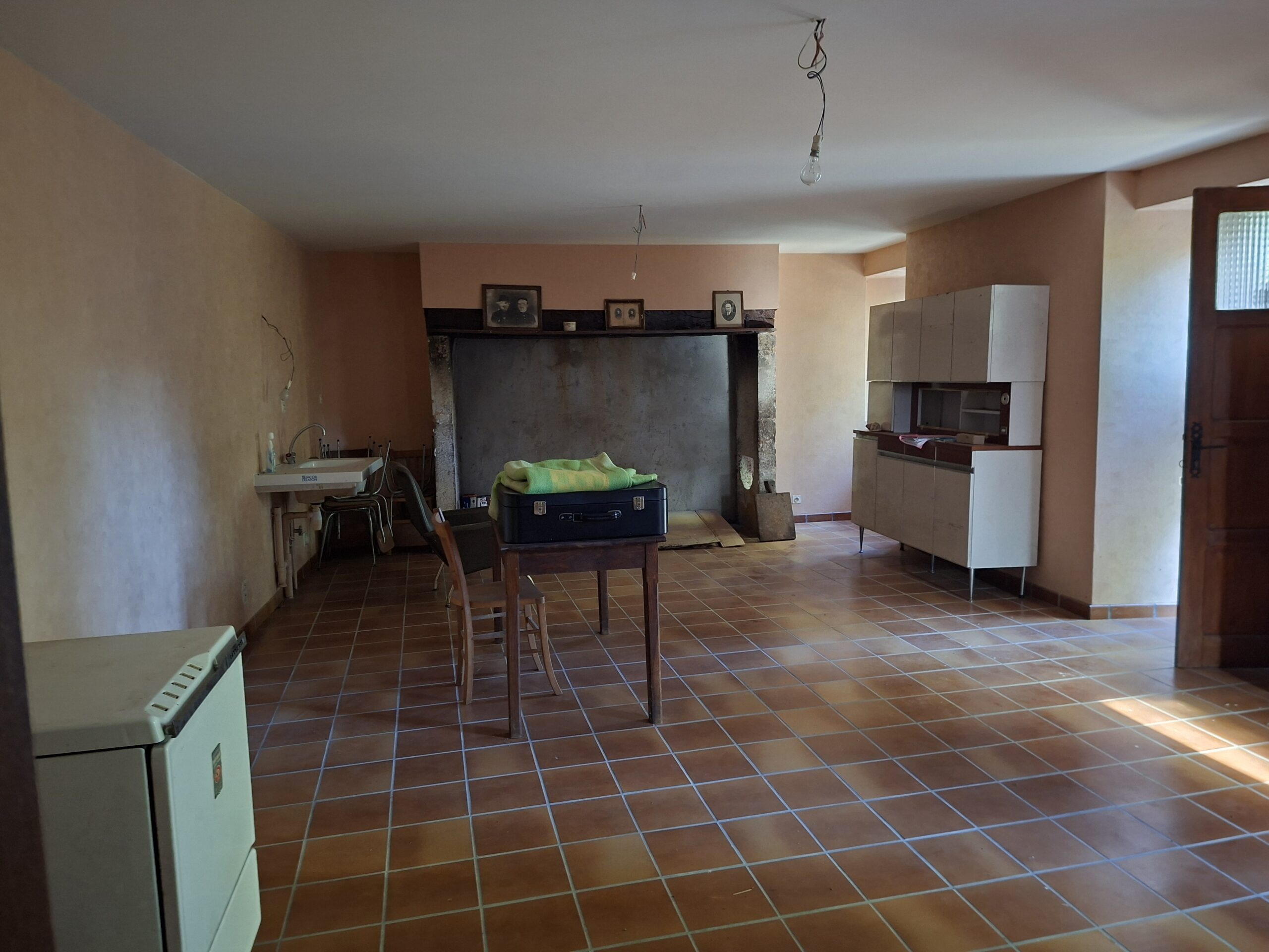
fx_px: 843
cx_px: 634
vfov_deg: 58.9
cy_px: 476
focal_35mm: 23
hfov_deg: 73.9
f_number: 1.8
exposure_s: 1/33
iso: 400
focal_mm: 5.54
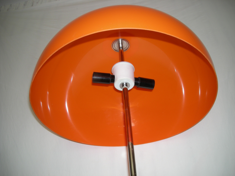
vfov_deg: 40.7
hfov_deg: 52.6
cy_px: 88
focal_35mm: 35
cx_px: 118
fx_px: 238
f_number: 2.8
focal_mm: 5.7
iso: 50
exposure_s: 1/54.3
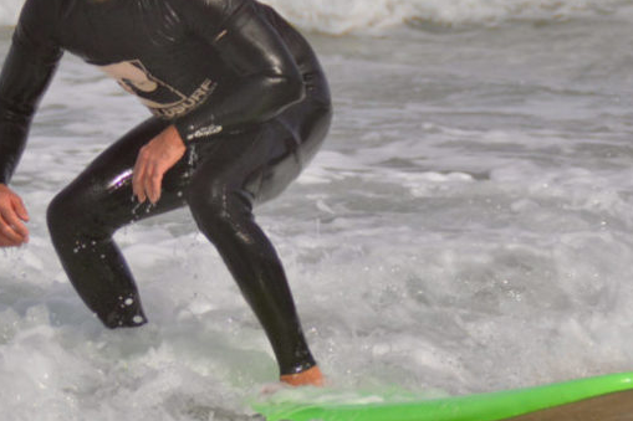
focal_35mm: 604
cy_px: 191
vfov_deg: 2.3
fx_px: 10616
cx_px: 203
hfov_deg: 3.4
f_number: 6.3
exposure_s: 1/2000
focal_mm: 200
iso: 280
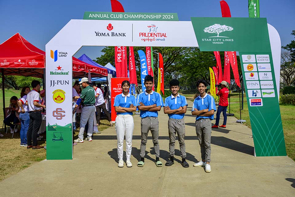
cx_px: 148
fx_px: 274
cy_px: 98
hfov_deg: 56.5
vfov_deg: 39.4
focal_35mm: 34
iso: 280
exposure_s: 1/1000
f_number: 8
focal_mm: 33.5
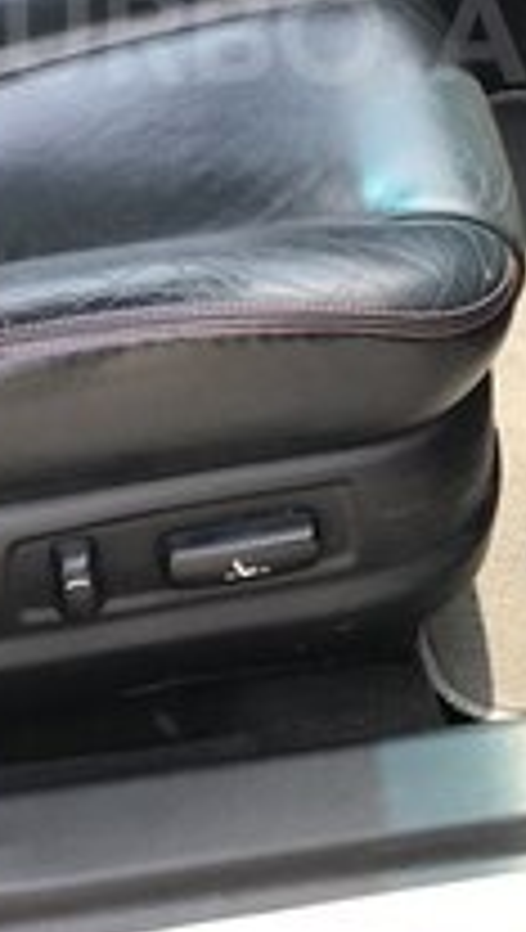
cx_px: 265
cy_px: 32
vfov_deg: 27.5
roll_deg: -4.9
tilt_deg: -38.8
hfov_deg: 16.6
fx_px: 1803
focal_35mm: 73
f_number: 1.8
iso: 20
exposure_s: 1/282
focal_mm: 3.99
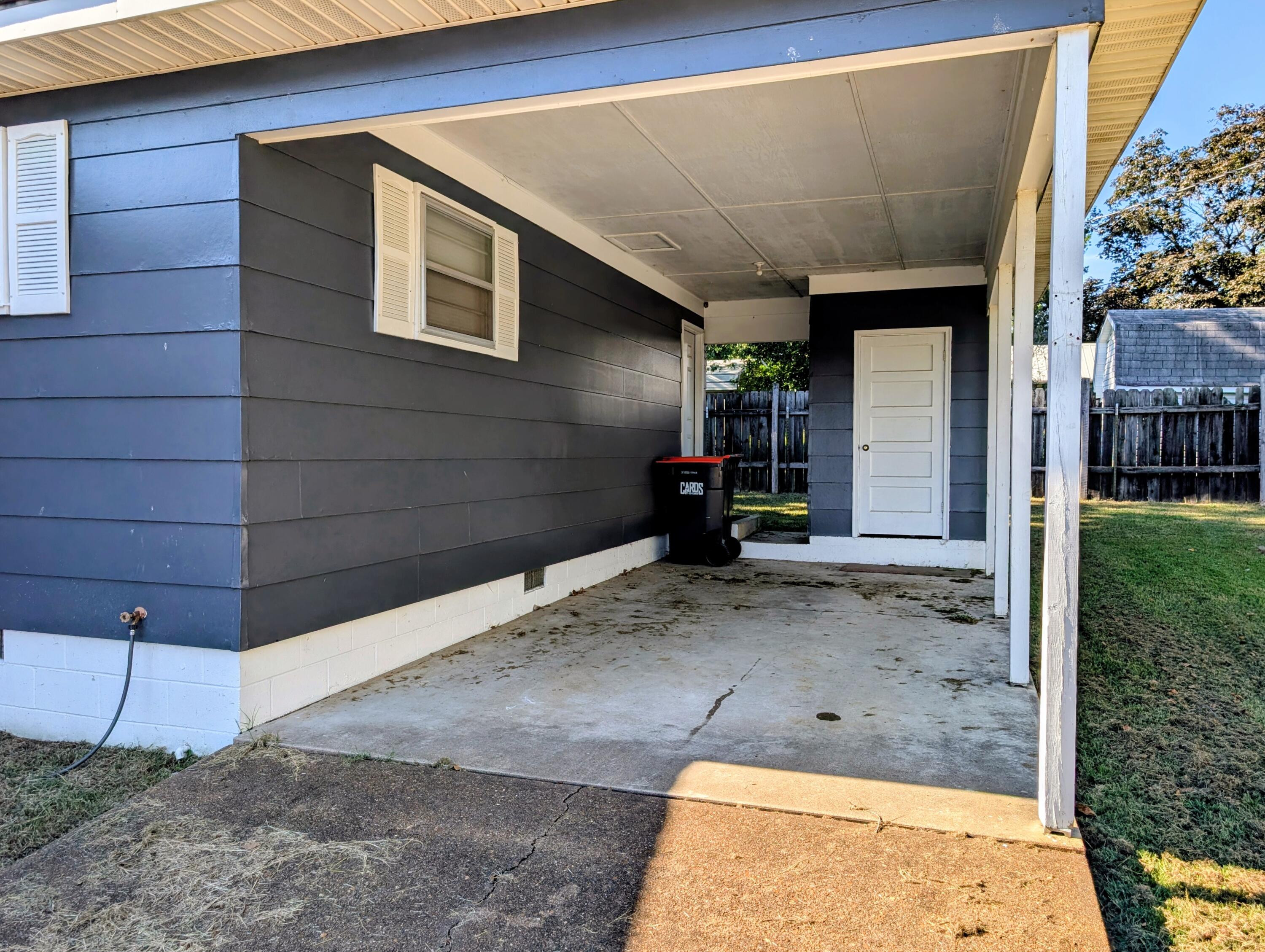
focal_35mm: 24
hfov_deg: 71.5
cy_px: 476
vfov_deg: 56.9
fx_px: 878
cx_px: 632
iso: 20
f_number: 1.68
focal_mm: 6.9
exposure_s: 1/443
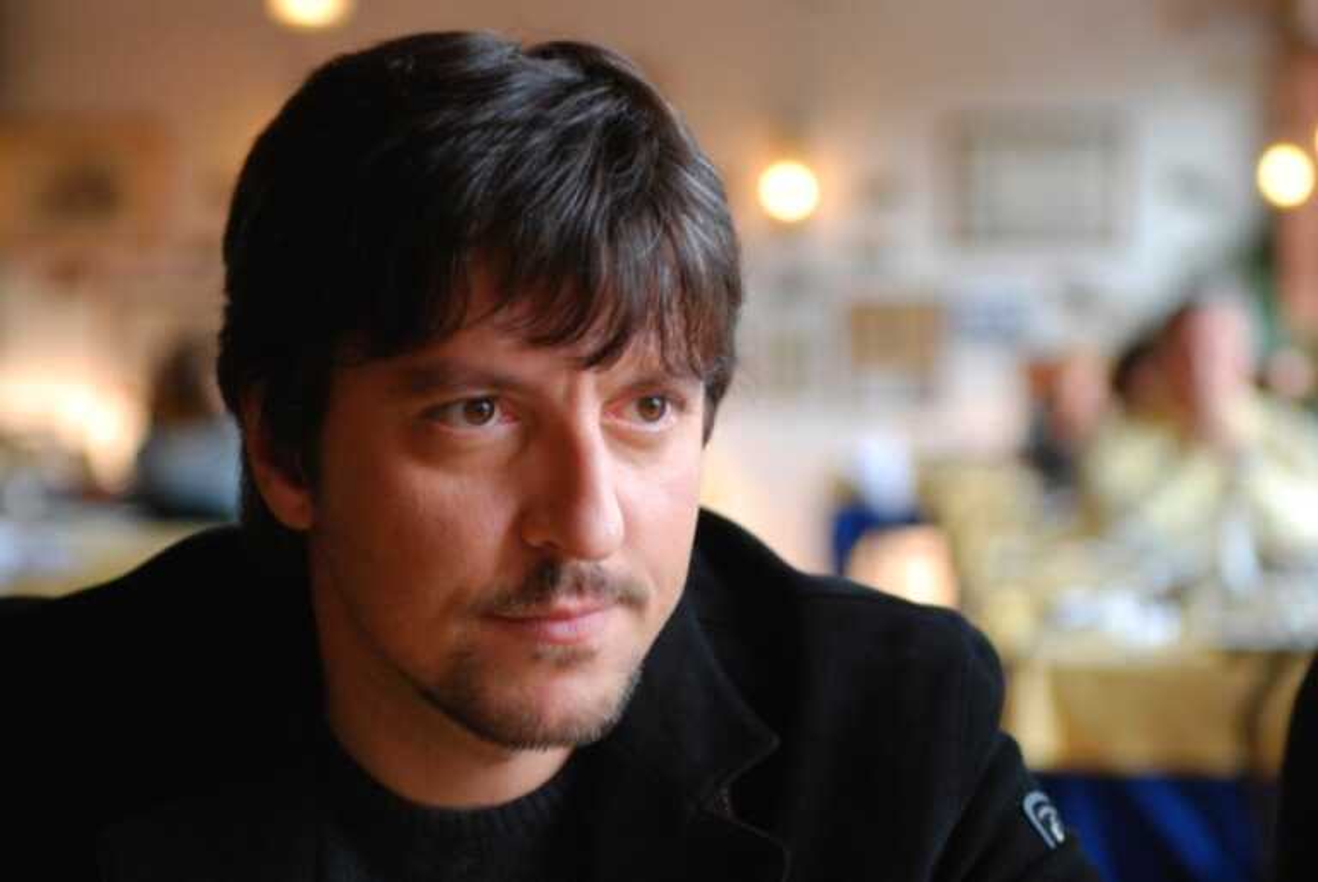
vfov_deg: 13.1
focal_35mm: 105
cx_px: 659
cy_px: 441
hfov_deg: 19.4
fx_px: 3848
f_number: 2.8
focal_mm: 70
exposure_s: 1/100
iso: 500
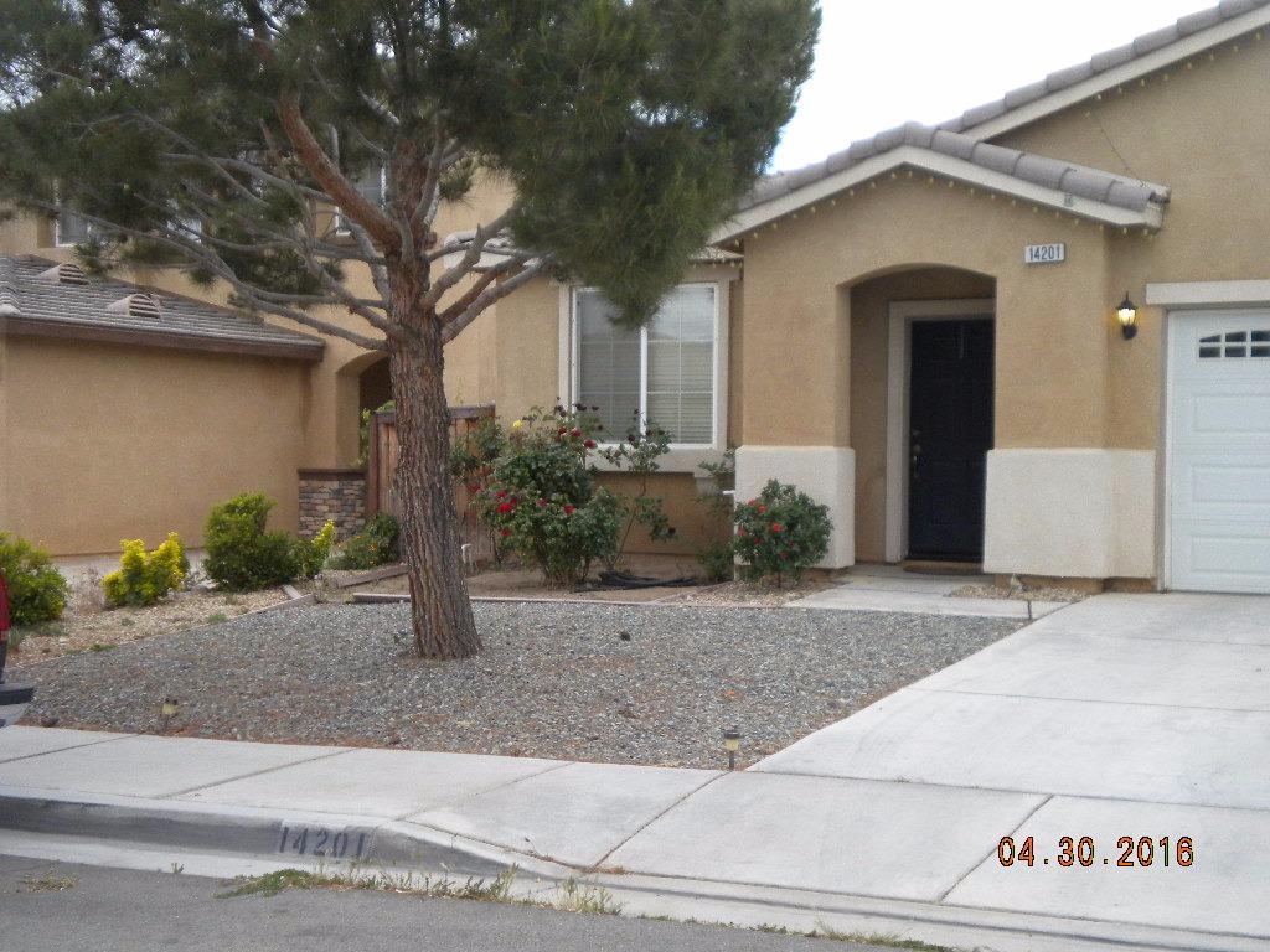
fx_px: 1908
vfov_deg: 28.0
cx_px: 635
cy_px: 476
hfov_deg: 36.8
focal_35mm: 52
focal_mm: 9.3
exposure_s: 1/500
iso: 325
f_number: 3.9
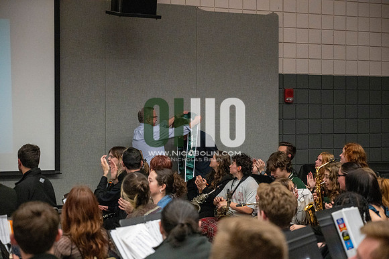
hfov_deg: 28.8
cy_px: 130
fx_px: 757
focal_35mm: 70
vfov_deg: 19.5
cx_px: 194
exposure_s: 1/500
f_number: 4
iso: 10000
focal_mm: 70
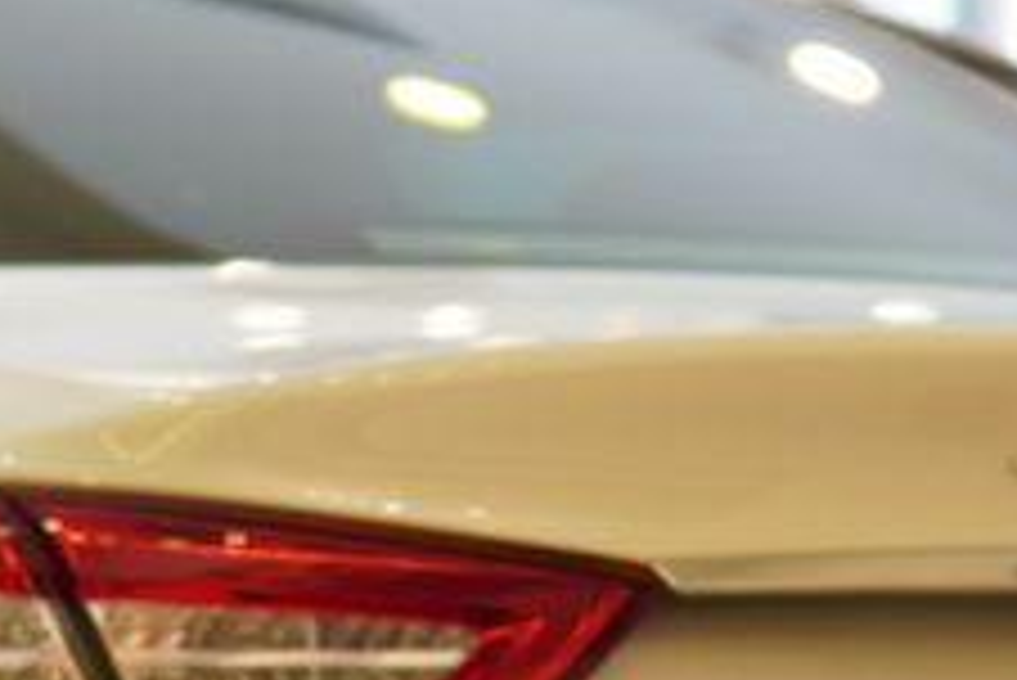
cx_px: 153
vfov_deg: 5.9
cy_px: 979
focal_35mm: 232
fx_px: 6564
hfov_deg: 8.8
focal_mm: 35
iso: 125
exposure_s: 1/60
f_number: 1.8
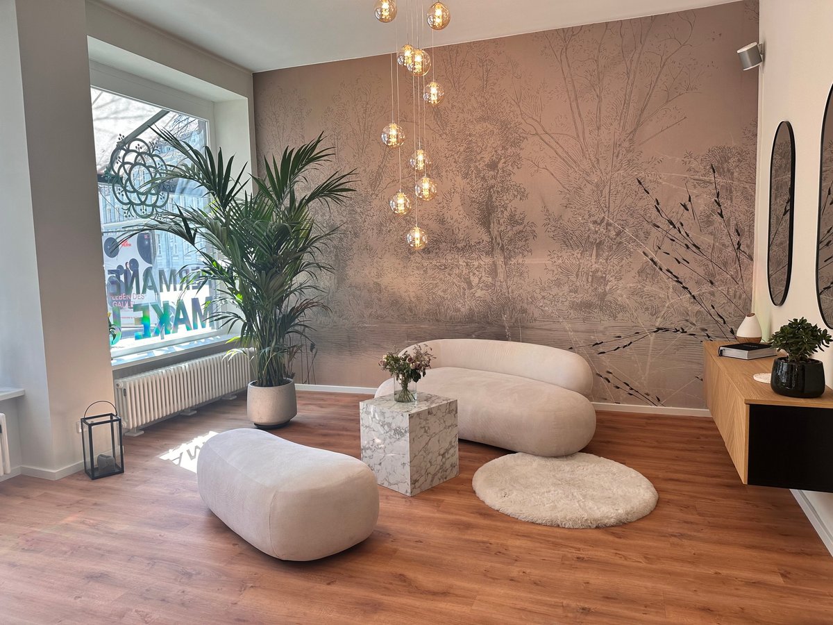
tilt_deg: -5.2
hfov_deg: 71.6
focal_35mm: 24
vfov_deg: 56.8
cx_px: 416
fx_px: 578
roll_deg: +1.2
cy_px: 312
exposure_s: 1/162
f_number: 1.78
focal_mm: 6.86
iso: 80
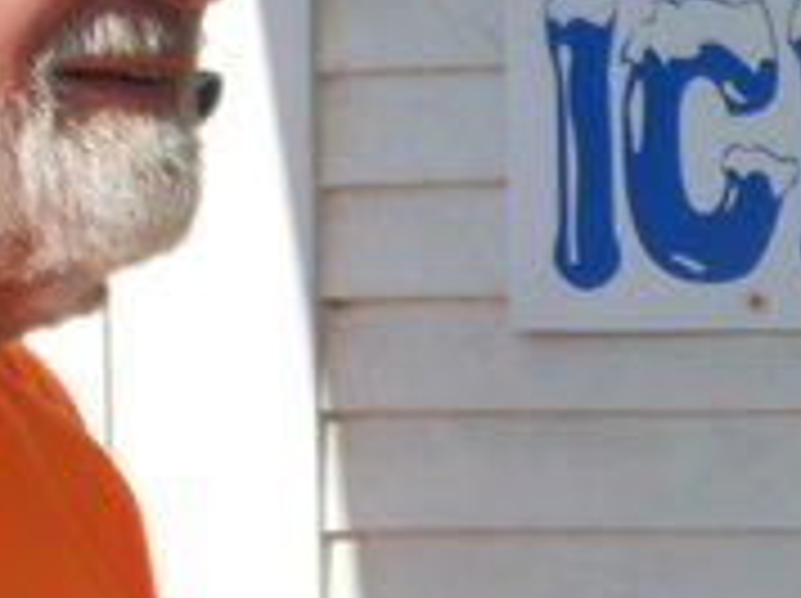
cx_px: 1071
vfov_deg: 11.7
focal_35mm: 126
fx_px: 2912
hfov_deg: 14.9
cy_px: 387
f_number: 3.7
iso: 80
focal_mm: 5
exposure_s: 1/640
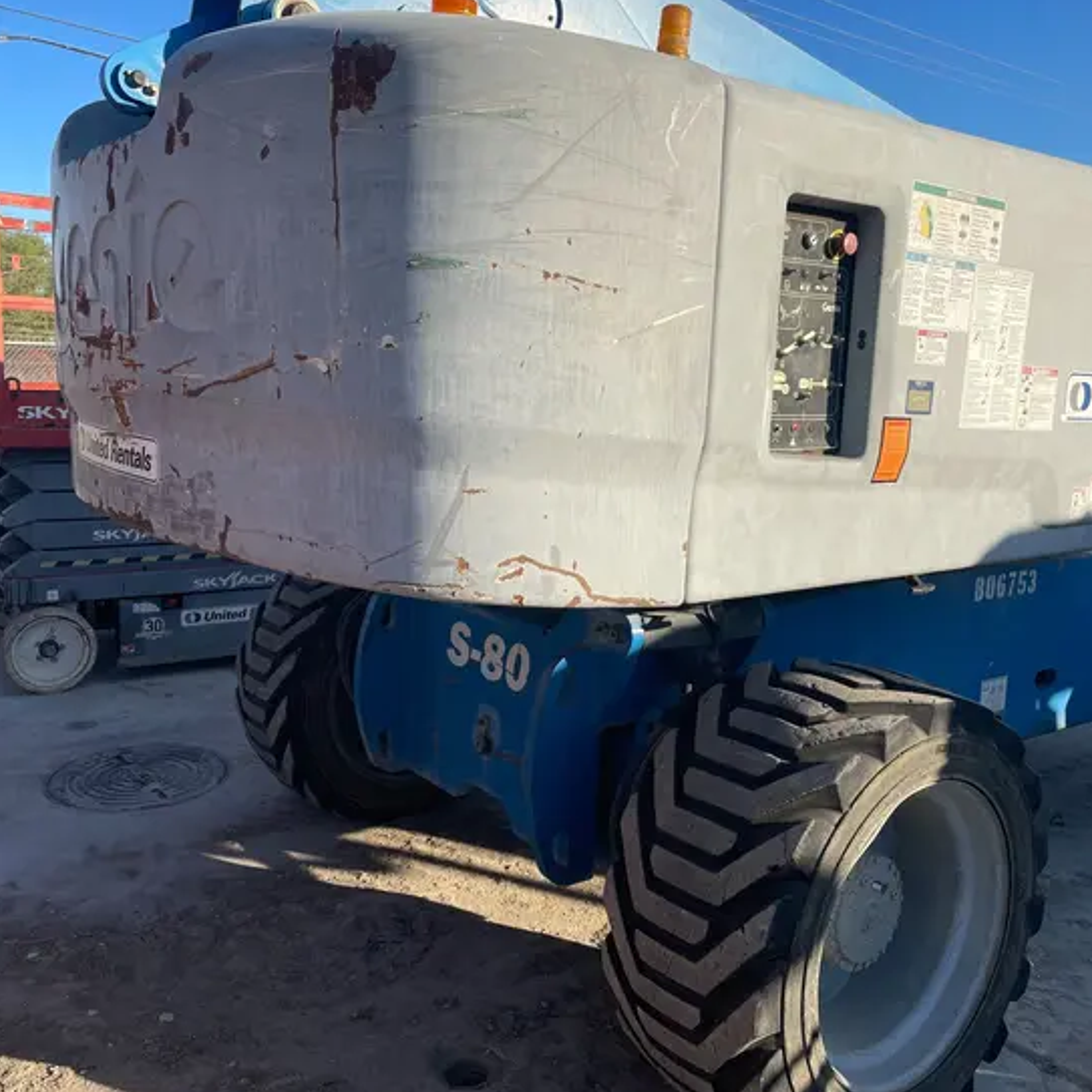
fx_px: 1106
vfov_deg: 52.5
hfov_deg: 52.5
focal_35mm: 31
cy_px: 540
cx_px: 549
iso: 50
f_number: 1.6
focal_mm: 4.2
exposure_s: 1/4000
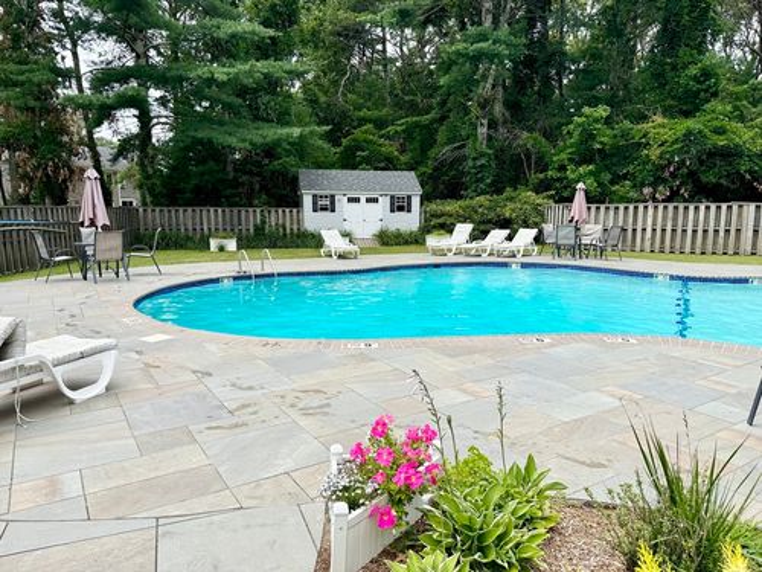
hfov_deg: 71.6
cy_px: 286
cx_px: 381
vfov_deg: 56.8
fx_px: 528
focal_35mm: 24
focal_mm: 6.76
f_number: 1.78
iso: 80
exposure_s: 1/3247
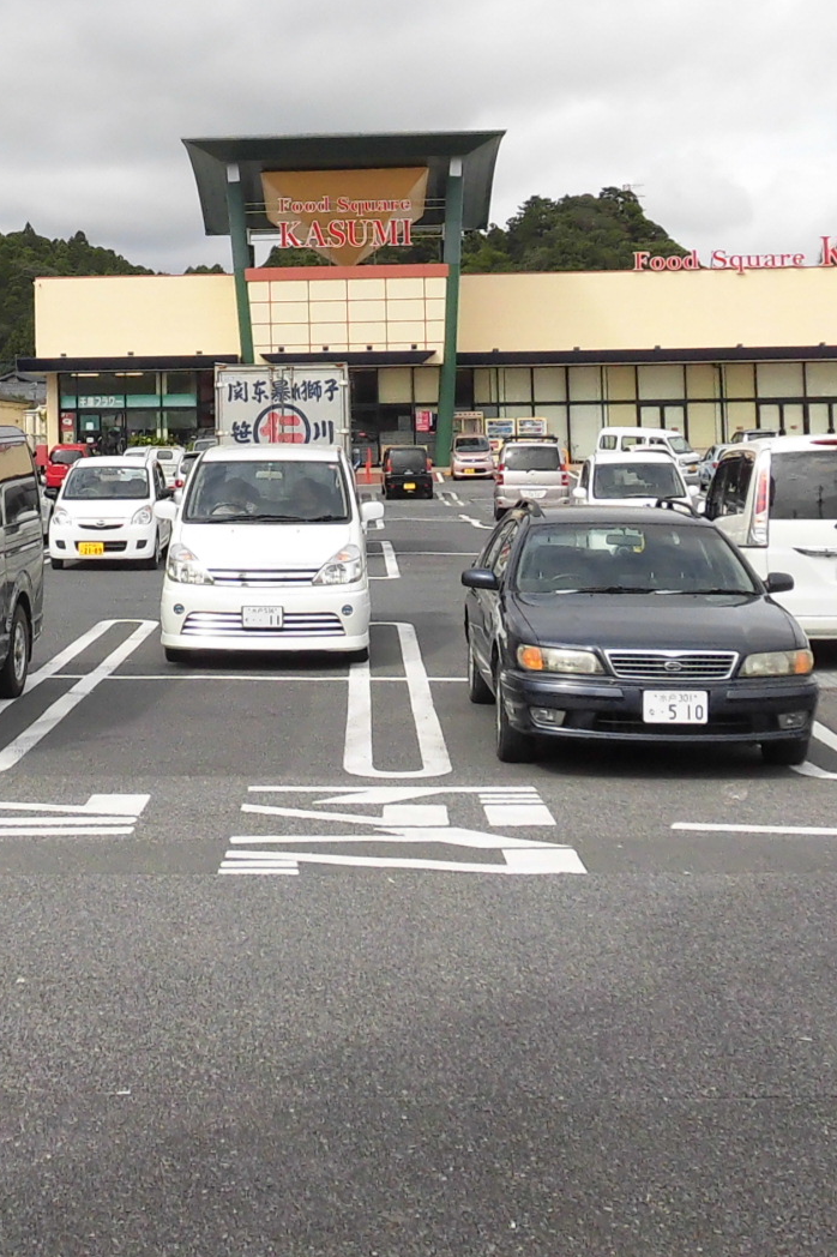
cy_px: 234
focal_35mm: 61
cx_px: 156
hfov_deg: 21.9
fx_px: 2129
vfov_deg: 31.9
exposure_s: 1/160
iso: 100
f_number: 7.8
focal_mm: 4.3
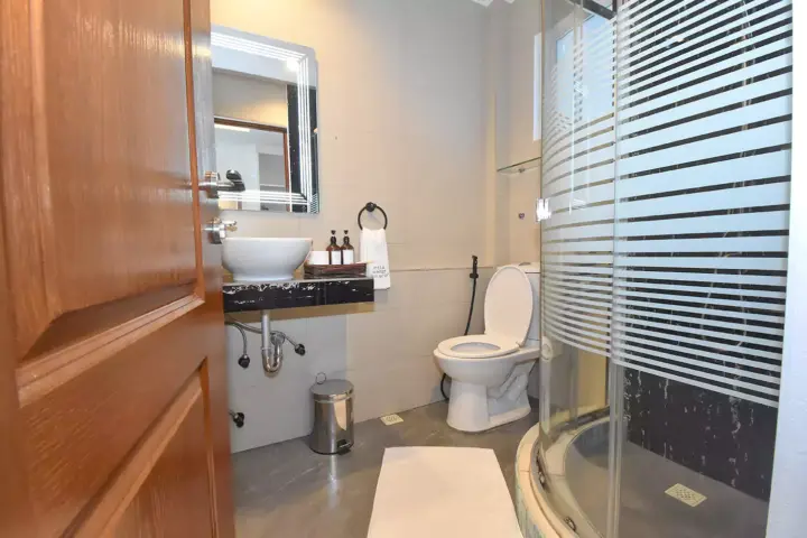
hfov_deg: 100.4
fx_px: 336
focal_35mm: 15
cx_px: 404
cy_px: 269
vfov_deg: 77.3
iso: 2800
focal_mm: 10
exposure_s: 1/25
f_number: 10
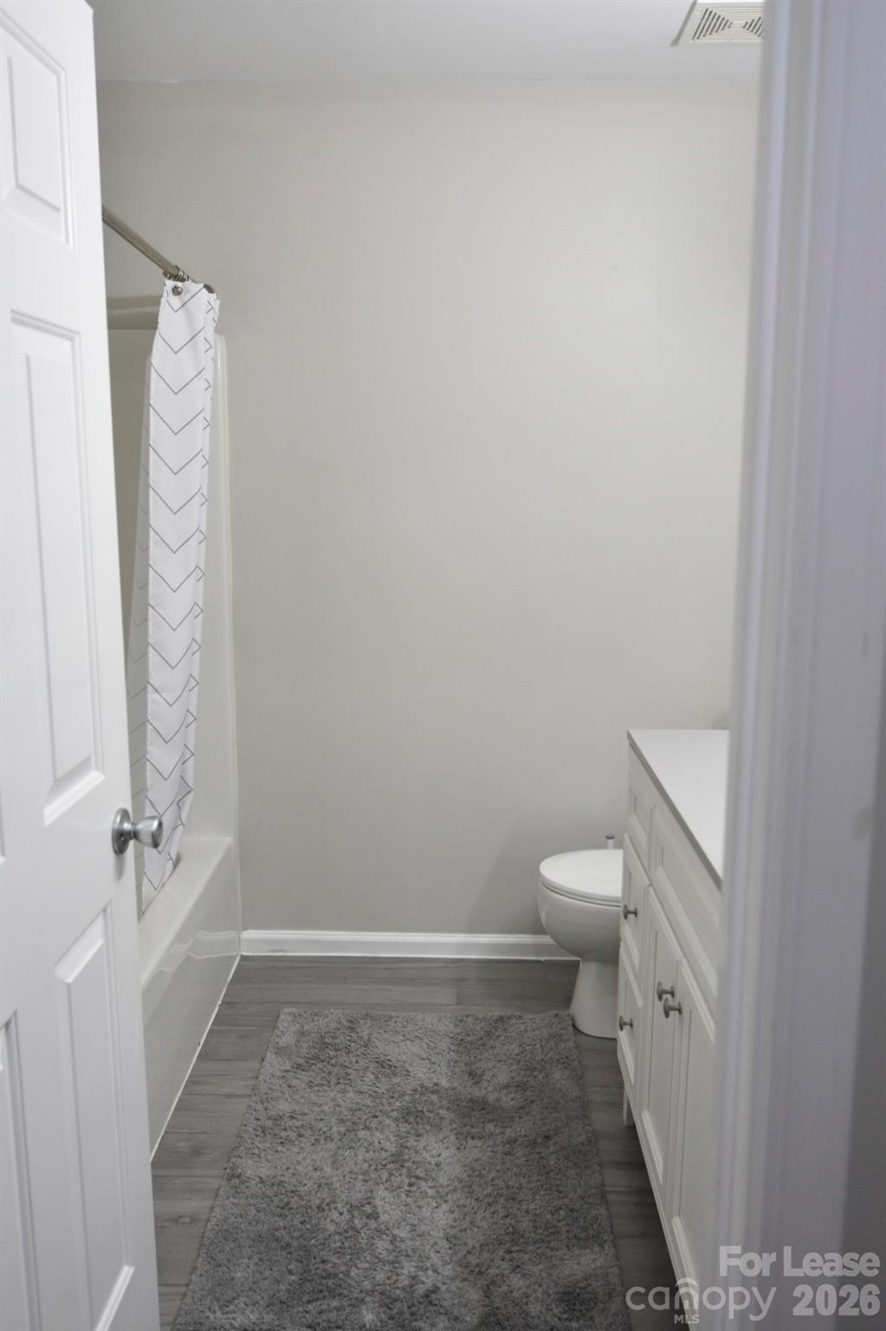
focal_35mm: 30
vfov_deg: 61.9
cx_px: 443
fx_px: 1108
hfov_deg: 43.6
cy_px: 666
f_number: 5
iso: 1000
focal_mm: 20
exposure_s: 1/100
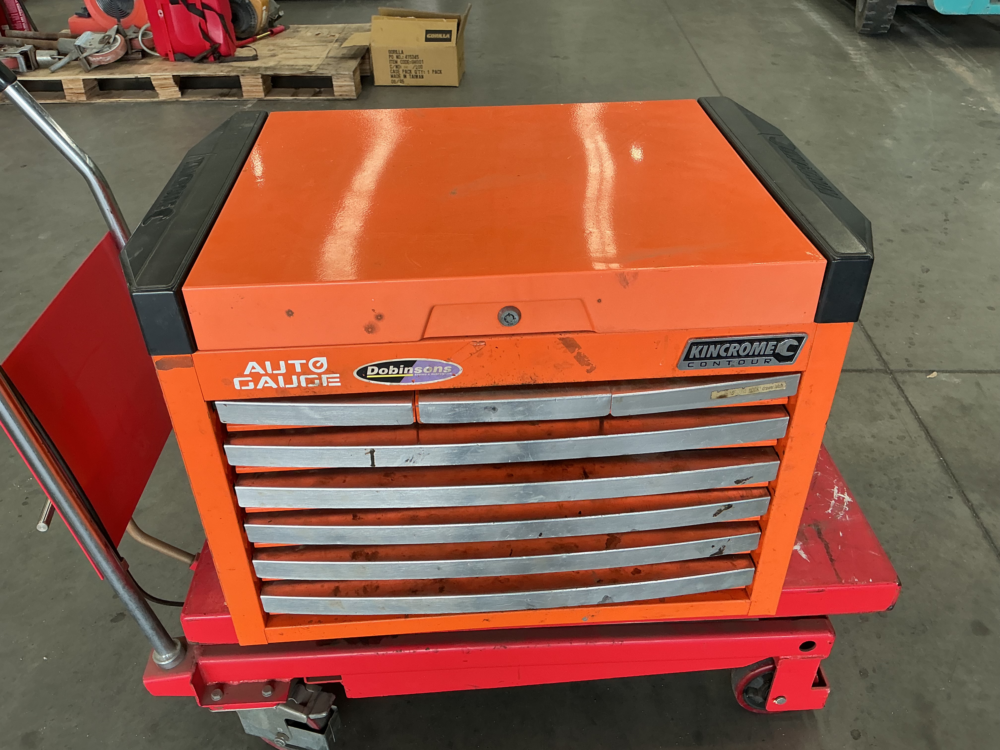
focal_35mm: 29
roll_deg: +1.1
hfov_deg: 61.7
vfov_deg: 48.2
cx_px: 500
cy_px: 375
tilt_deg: -35.3
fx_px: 838
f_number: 1.8
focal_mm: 3
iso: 64
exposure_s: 1/120
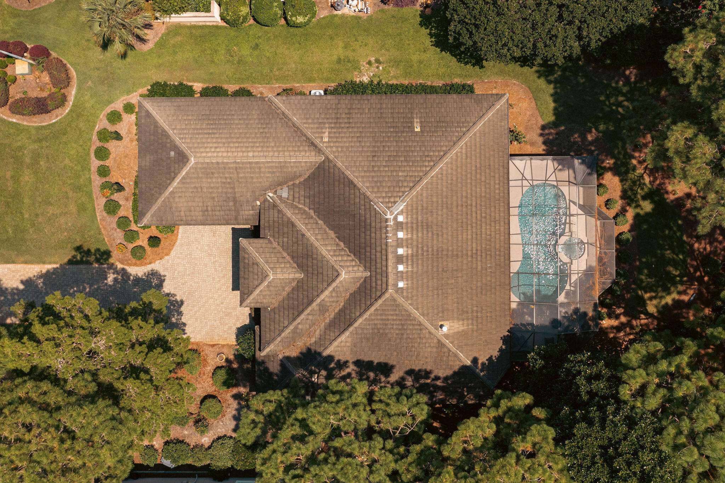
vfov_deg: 46.4
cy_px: 242
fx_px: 564
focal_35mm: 28
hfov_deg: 65.5
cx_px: 362
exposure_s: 1/80
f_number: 4
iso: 100
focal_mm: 10.26
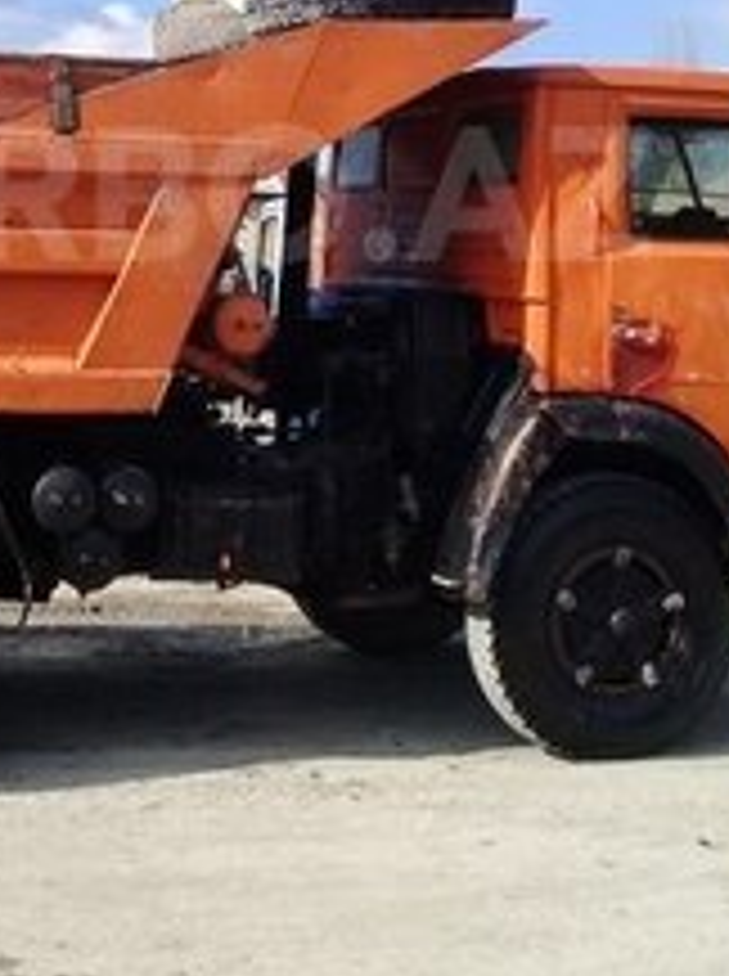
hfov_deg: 20.5
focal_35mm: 71
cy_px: 193
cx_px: 189
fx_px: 2000
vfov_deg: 26.9
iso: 50
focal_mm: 3.3
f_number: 2.2
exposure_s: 1/1048
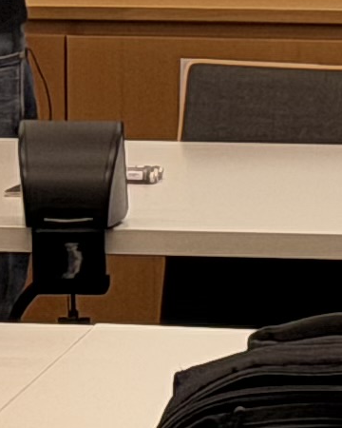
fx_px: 5314
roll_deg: +0.9
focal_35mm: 420
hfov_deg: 3.7
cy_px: -825
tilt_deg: +3.1
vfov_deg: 4.4
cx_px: -97
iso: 80
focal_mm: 6.76
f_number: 1.78
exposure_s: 1/100
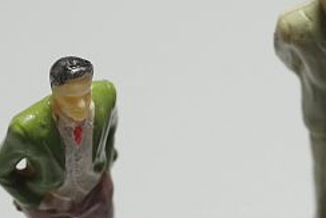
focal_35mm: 246
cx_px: 445
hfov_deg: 8.2
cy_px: 417
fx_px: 2229
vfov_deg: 5.5
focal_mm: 50
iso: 1600
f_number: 10
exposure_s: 1/100
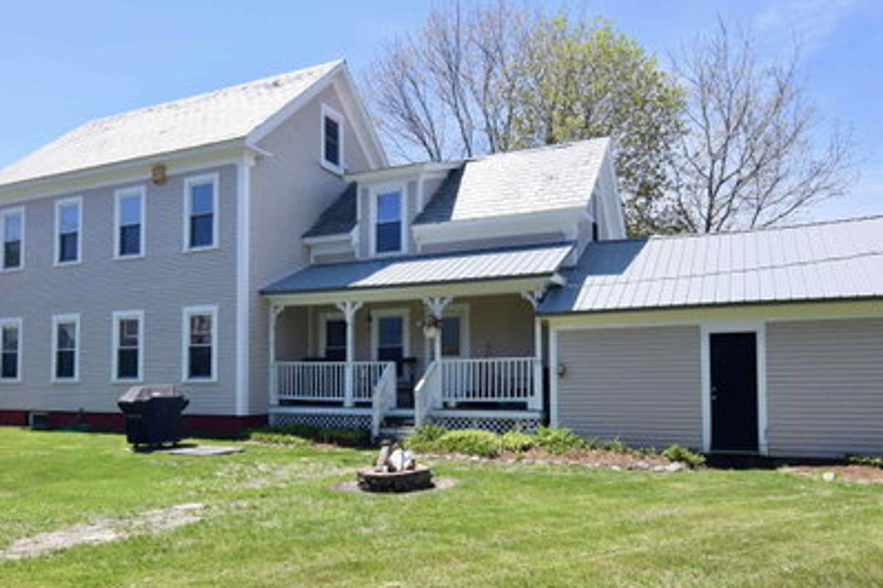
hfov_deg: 67.4
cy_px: 369
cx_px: 444
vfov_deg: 47.4
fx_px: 662
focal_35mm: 27
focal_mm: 14
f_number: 9
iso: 200
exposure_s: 1/320
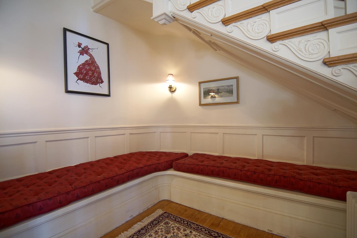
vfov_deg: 72.0
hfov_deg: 95.0
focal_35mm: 16
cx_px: 178
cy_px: 119
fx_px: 164
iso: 500
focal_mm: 11
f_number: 2.8
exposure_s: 1/60
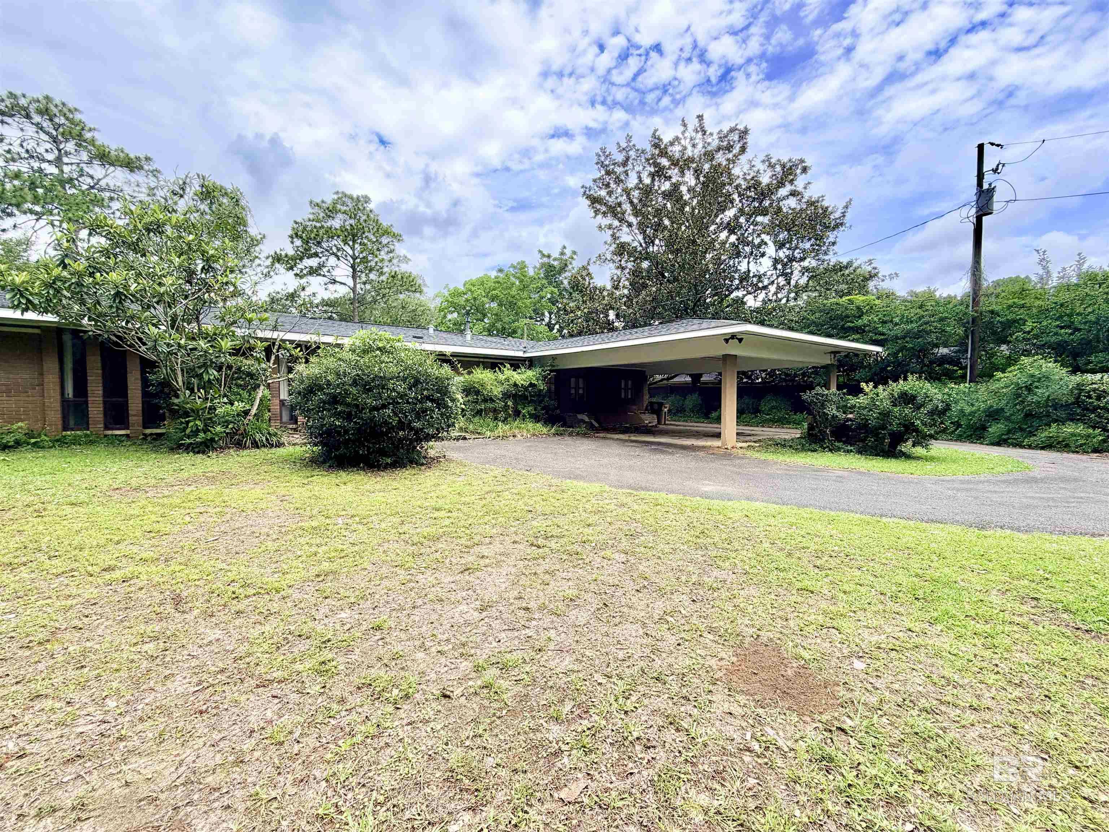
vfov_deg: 85.7
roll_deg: +0.3
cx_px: 554
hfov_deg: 102.1
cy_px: 416
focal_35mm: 14
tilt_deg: -2.8
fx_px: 449
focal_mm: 2.22
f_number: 2.2
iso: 32
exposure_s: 1/770
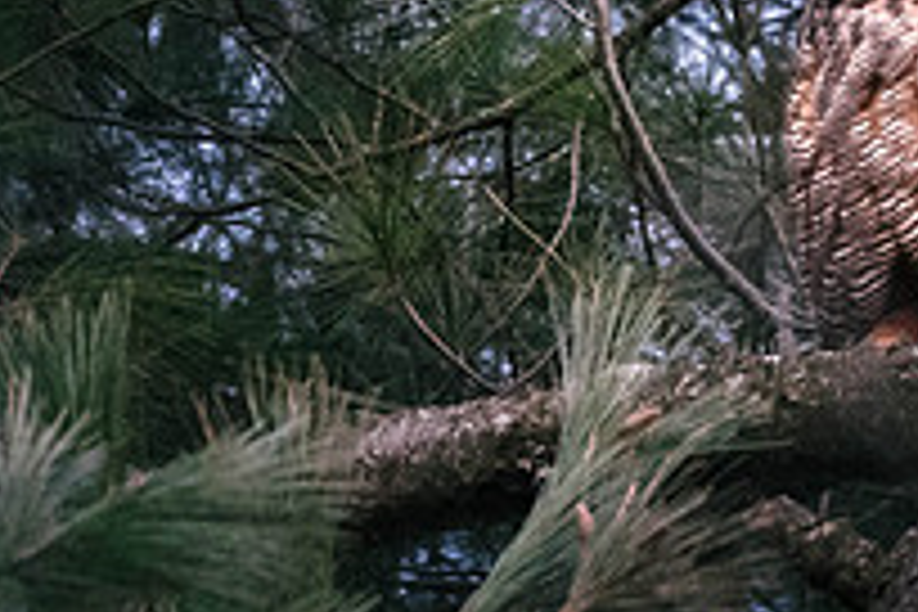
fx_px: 58059
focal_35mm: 2277
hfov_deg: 0.9
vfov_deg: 0.6
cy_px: 62
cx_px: 1206
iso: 3200
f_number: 5.6
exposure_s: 1/50
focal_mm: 380
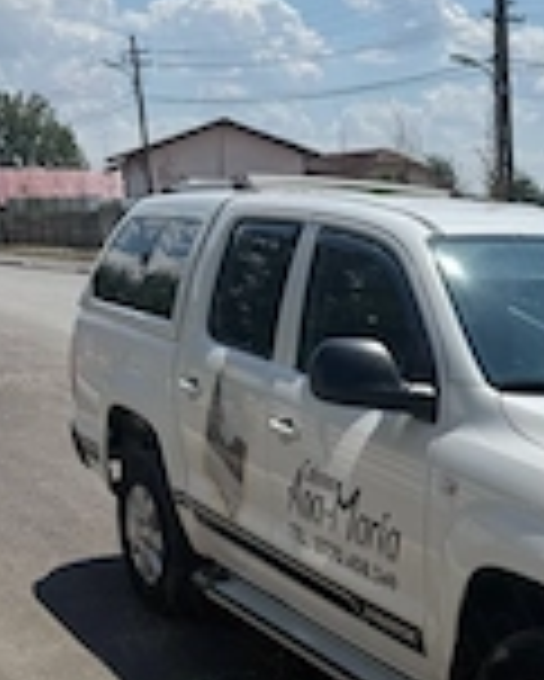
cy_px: 648
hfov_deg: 22.8
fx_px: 1247
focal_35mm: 62
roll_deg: -1.3
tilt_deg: -20.1
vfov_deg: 28.9
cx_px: 638
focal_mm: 6.76
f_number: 1.78
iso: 80
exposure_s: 1/7353
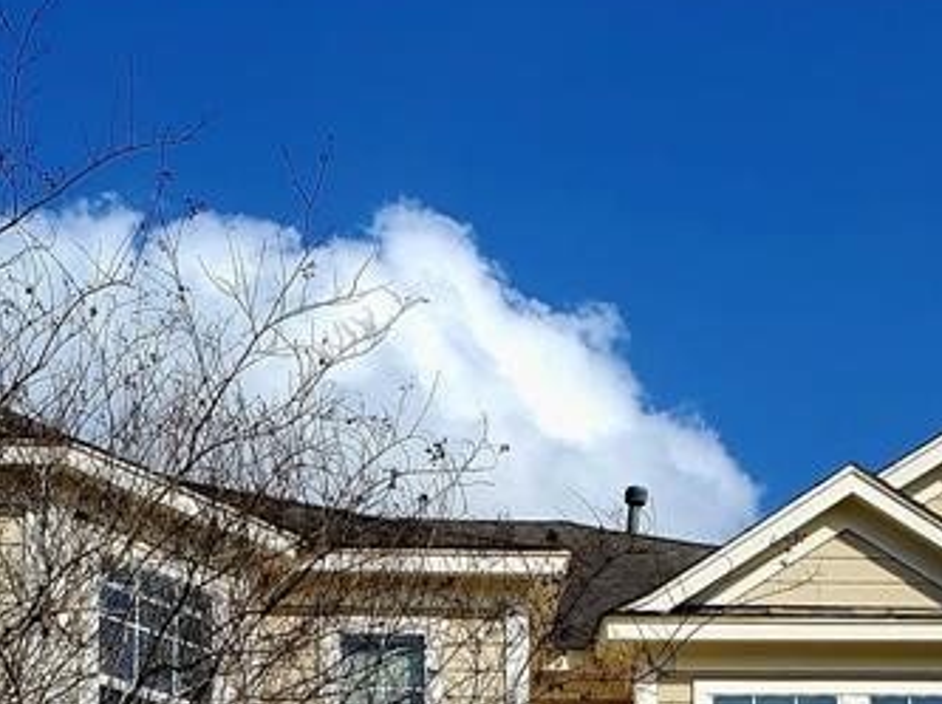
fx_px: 2175
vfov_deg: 17.3
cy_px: 912
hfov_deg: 24.4
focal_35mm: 80
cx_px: 540
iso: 50
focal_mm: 4.3
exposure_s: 1/3333
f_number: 2.4
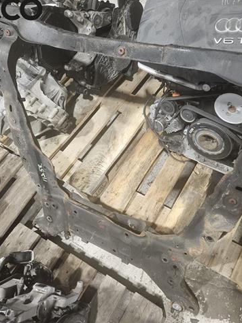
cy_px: 160
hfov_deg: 45.4
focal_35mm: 31
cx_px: 129
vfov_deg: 58.4
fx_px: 289
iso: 400
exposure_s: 1/100
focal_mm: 5.4
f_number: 1.8
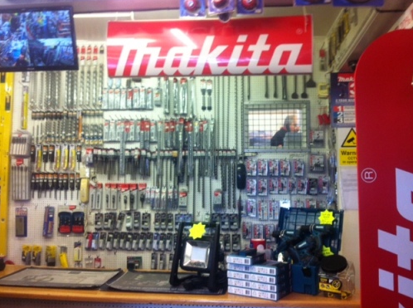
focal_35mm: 36
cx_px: 206
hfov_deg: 51.5
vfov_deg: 39.5
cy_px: 152
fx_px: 428
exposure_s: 1/24
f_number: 2.8
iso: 80
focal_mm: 3.85
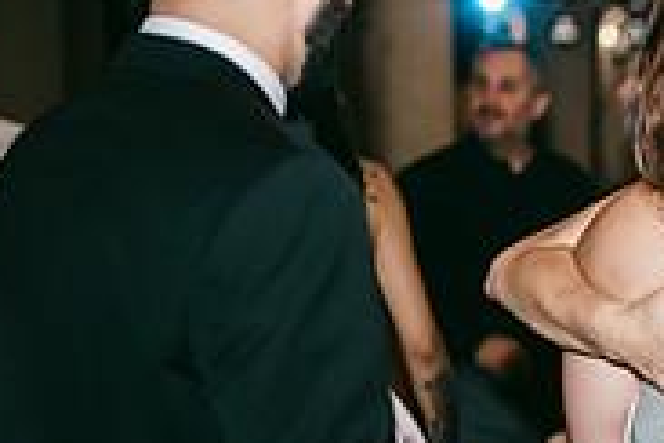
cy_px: 329
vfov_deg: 12.3
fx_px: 2047
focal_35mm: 111
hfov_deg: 17.2
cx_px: 893
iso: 1600
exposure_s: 1/125
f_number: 1.2
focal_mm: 35
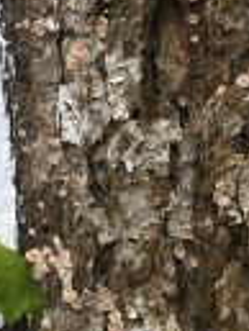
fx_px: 785
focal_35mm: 82
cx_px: -74
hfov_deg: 17.0
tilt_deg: -11.3
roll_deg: +6.1
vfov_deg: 23.7
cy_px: 121
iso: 32
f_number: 2.2
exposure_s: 1/30
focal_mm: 4.15
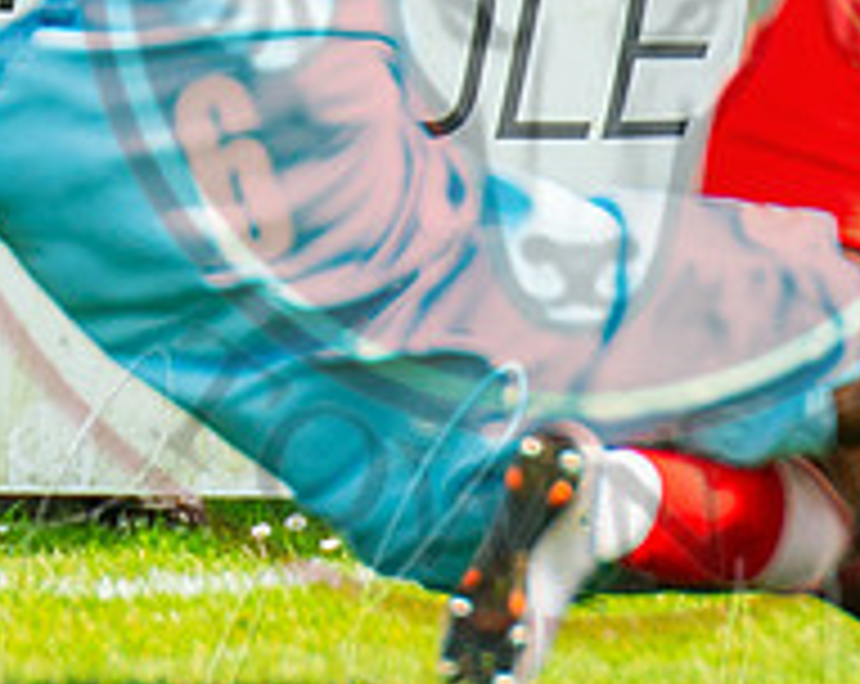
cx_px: -47
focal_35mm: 2968
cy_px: -10
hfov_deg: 0.7
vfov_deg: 0.5
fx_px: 75389
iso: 400
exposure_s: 1/1600
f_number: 4
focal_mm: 420
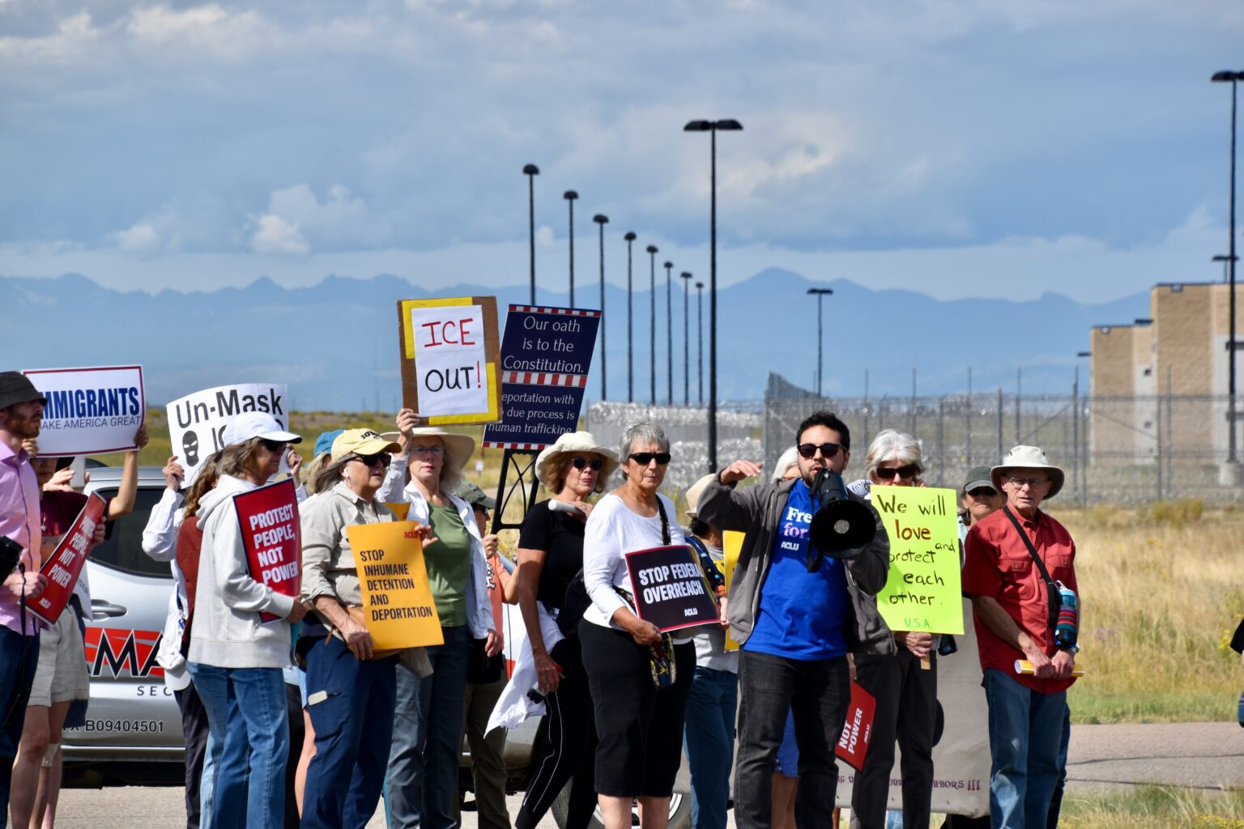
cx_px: 622
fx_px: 7256
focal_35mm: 210
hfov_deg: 9.8
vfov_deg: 6.5
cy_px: 414
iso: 100
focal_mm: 140
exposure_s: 1/500
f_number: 8
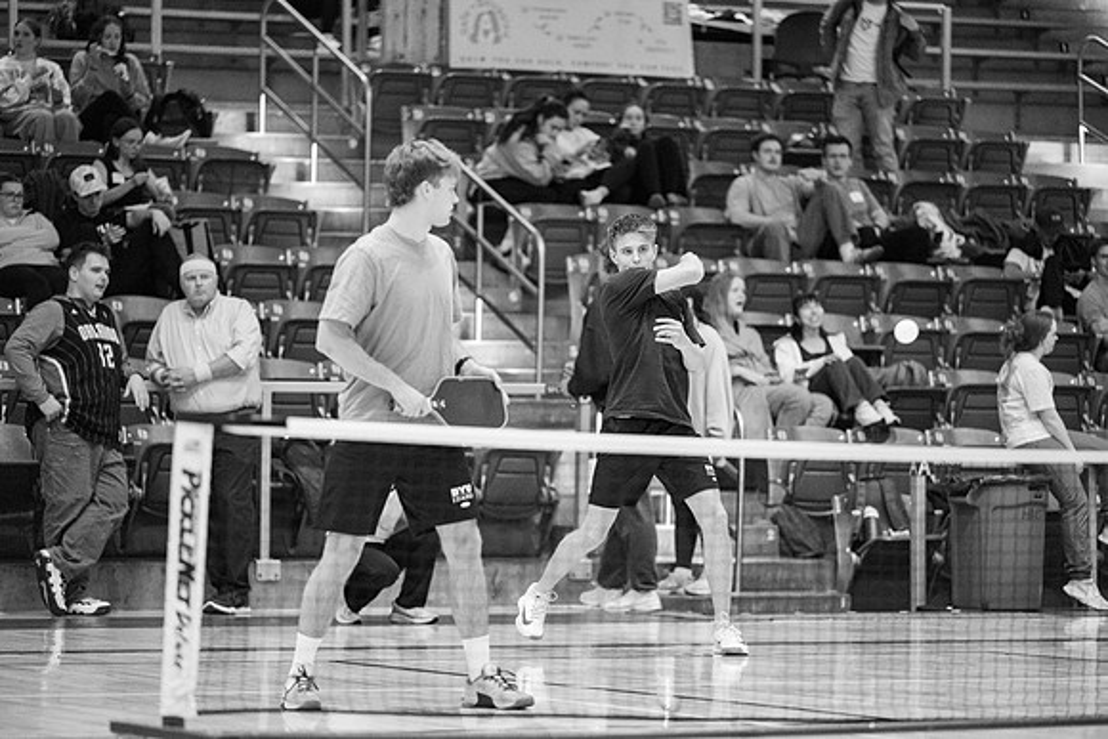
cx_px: 554
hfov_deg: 12.8
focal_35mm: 160
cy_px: 370
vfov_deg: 8.6
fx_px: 4925
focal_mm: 160
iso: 5000
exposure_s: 1/500
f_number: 2.8
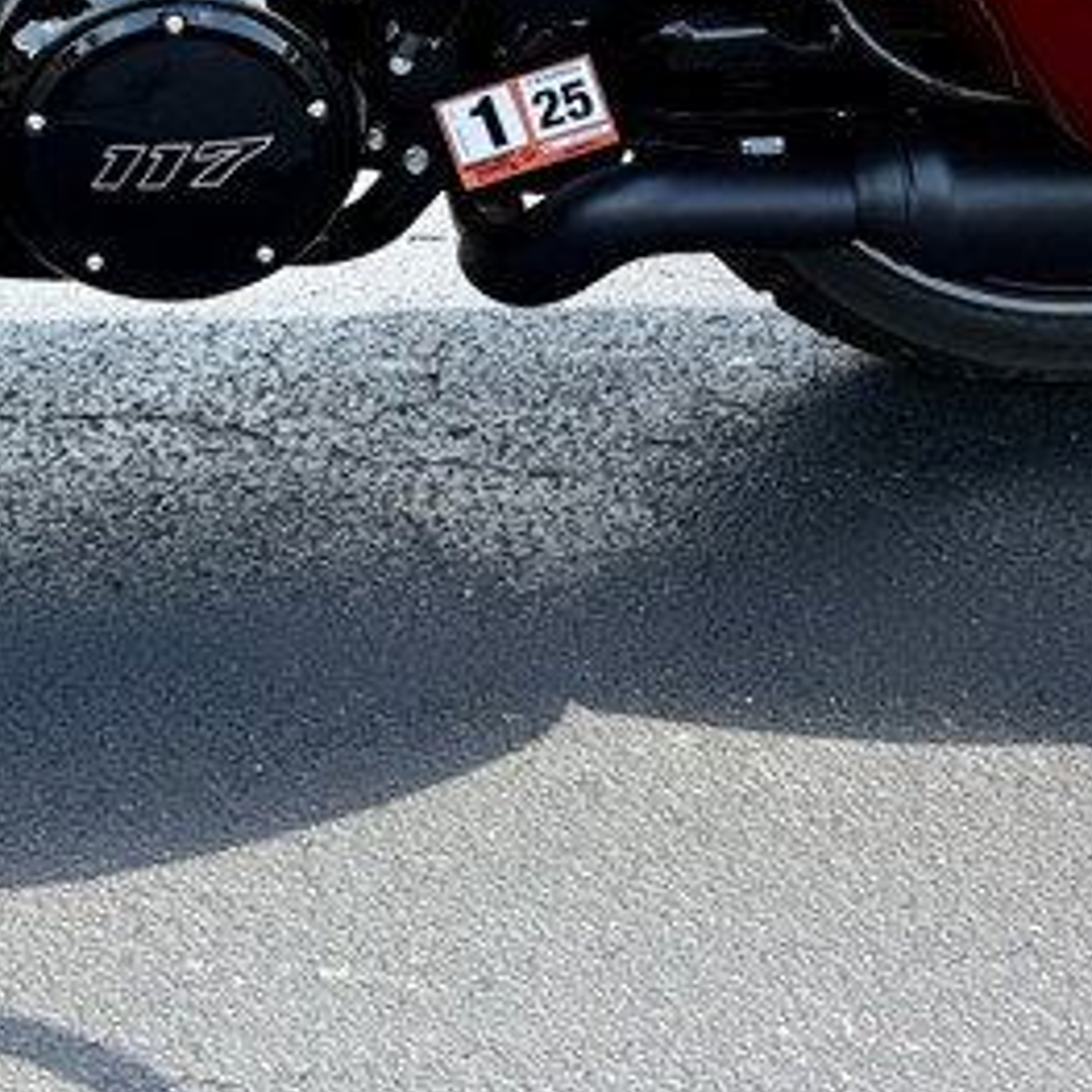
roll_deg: -0.5
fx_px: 3069
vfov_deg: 18.3
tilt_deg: -4.0
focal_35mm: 86
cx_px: 81
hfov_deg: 19.7
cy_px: -461
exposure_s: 1/1122
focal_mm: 6.76
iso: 100
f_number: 1.78
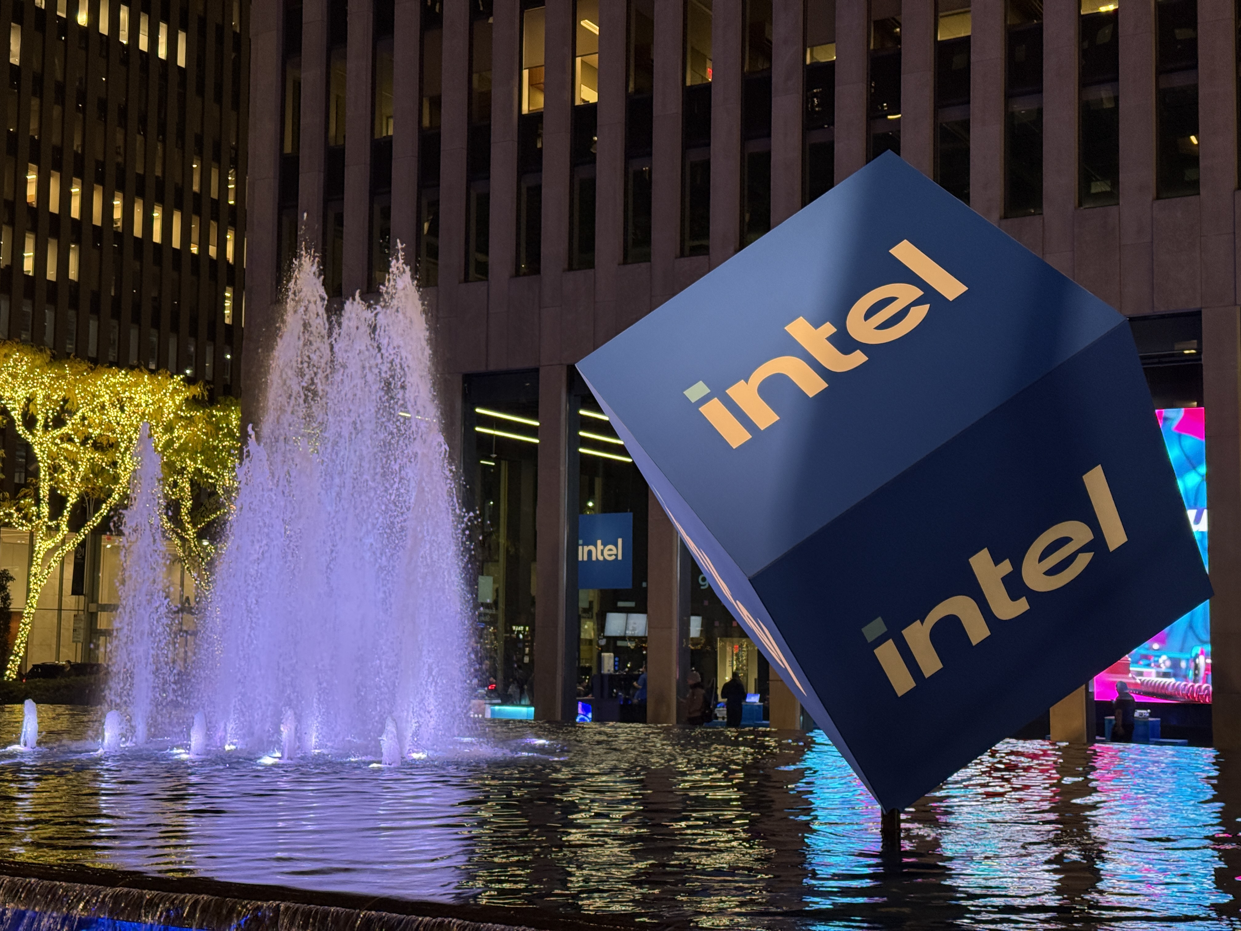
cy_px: 466
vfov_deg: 30.3
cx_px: 620
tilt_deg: +6.1
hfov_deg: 39.7
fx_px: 1721
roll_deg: -1.0
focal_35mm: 48
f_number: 1.78
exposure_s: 1/60
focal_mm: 6.76
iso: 160
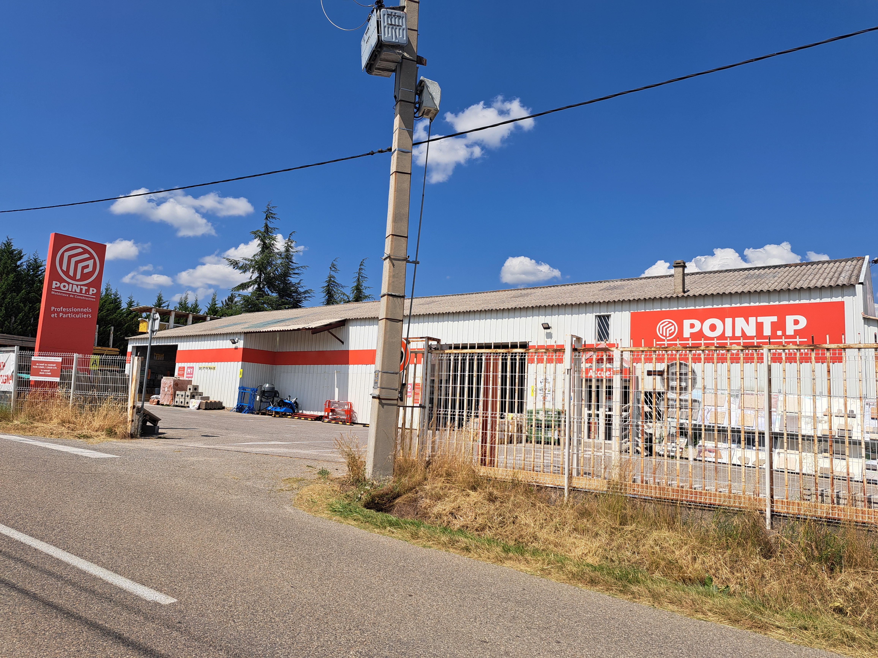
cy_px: 329
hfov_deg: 71.6
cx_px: 439
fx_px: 609
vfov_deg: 56.8
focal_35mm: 24
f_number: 1.8
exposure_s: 1/1712
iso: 50
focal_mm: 5.23
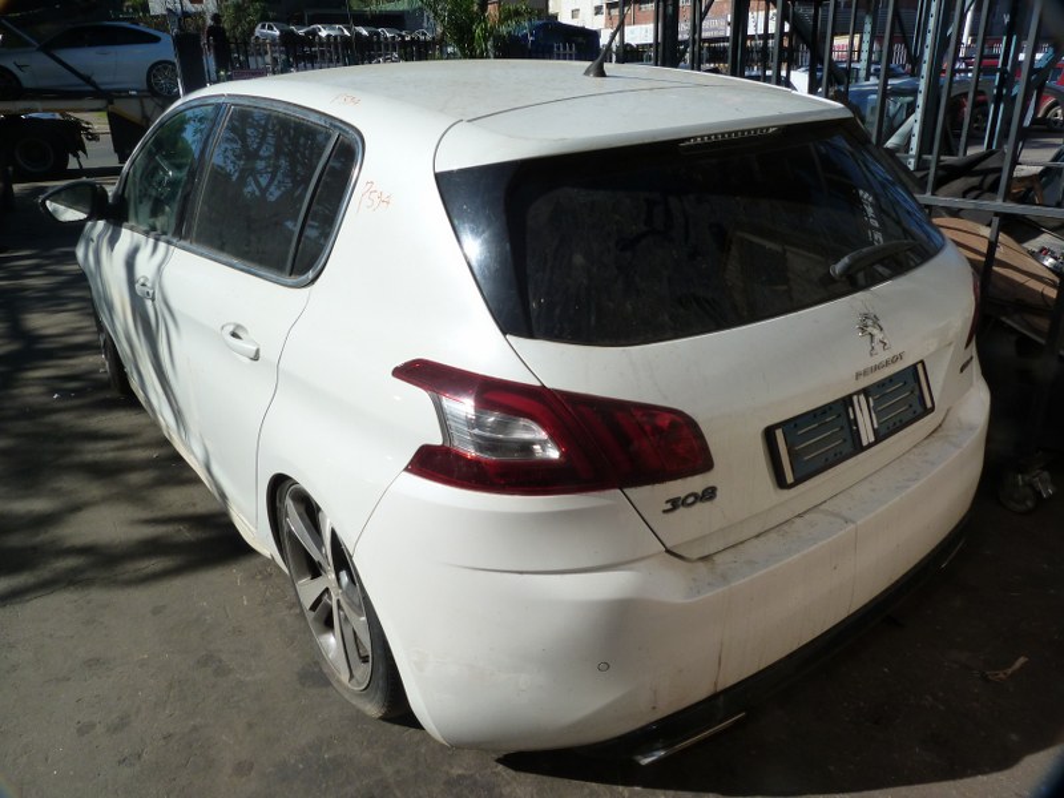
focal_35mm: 25
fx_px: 768
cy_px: 399
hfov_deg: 69.4
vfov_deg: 54.9
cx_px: 532
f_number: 5.6
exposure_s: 1/400
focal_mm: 4.5
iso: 125
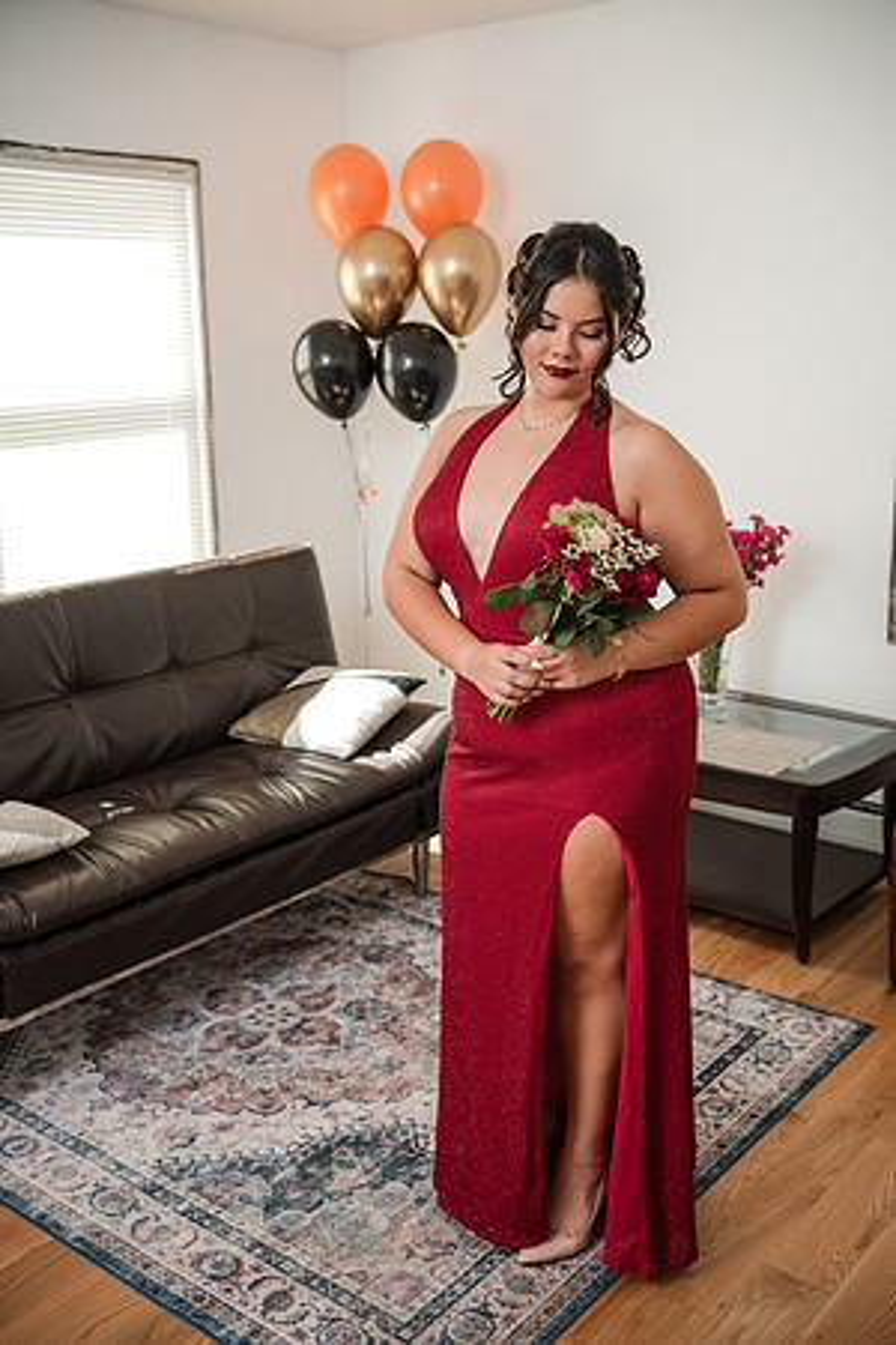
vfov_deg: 51.9
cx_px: 448
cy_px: 672
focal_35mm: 37
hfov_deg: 35.9
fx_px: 1381
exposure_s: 1/250
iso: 640
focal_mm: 37
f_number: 3.2
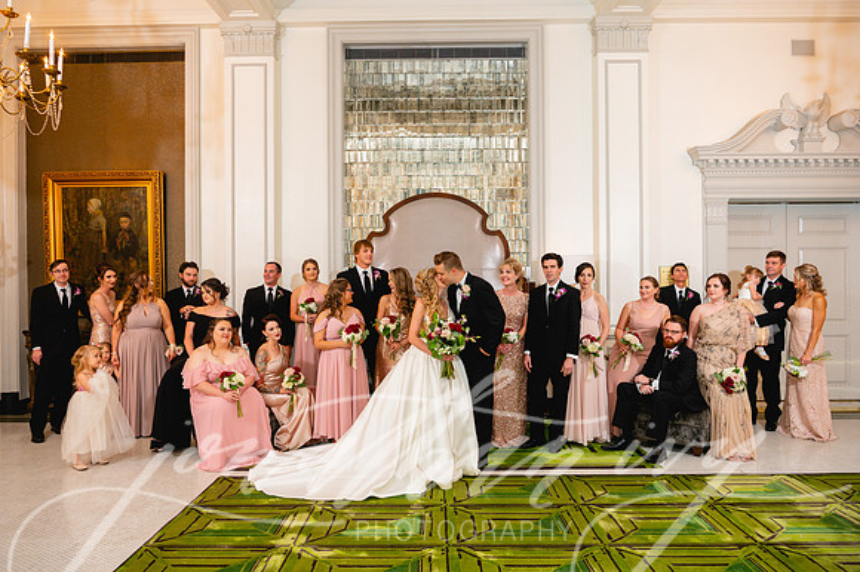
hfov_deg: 73.8
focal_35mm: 24
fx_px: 573
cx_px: 430
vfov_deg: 53.1
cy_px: 286
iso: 500
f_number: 3.5
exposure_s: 1/200
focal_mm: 24
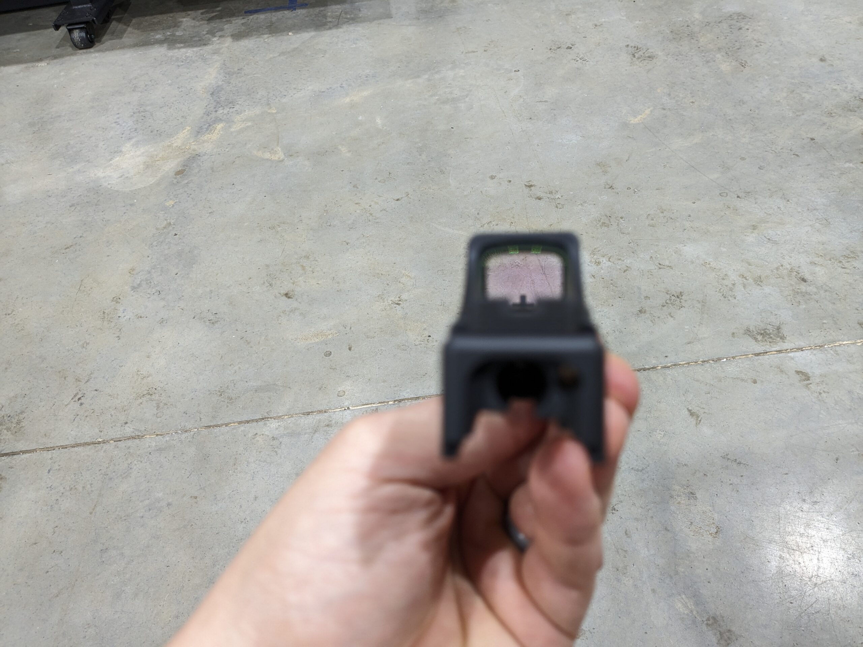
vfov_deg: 51.4
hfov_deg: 65.3
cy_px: 324
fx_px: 673
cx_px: 432
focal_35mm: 27
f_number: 1.73
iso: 75
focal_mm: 4.38
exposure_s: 1/60
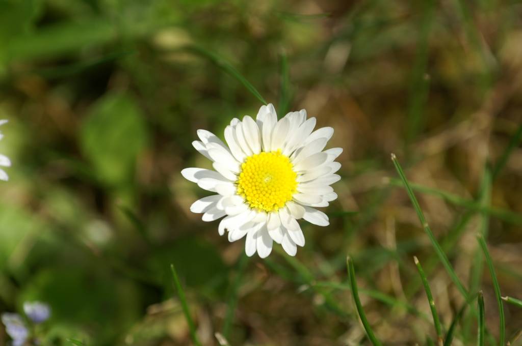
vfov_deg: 9.1
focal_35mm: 150
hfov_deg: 13.7
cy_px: 173
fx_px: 2172
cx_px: 261
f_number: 6.3
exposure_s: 1/800
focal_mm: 100
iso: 100
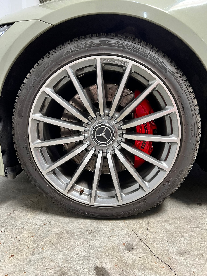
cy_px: 138
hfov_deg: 53.1
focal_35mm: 26
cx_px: 104
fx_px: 207
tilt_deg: -11.9
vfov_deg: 67.3
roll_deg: -0.8
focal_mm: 5.7
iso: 250
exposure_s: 1/50
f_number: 1.5
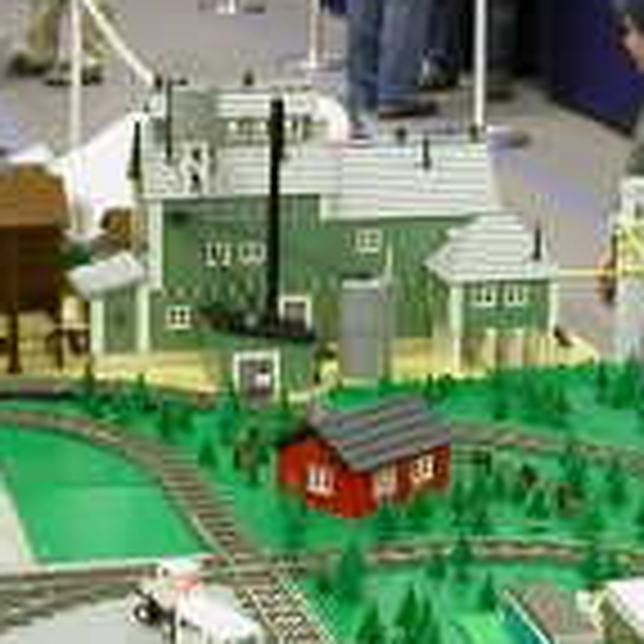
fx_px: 2399
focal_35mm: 114
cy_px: 137
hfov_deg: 15.1
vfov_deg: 15.2
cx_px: 567
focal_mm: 5.6
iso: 100
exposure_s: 1/9
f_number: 2.7
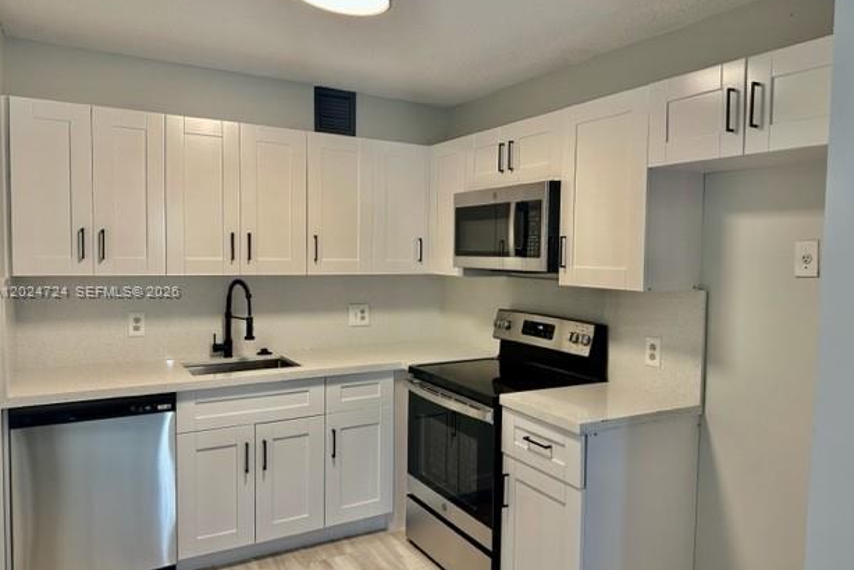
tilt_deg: -3.9
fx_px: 617
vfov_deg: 49.6
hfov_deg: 69.4
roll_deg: -1.7
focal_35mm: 26
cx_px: 434
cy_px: 292
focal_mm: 6.86
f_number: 1.78
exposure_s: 1/120
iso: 200
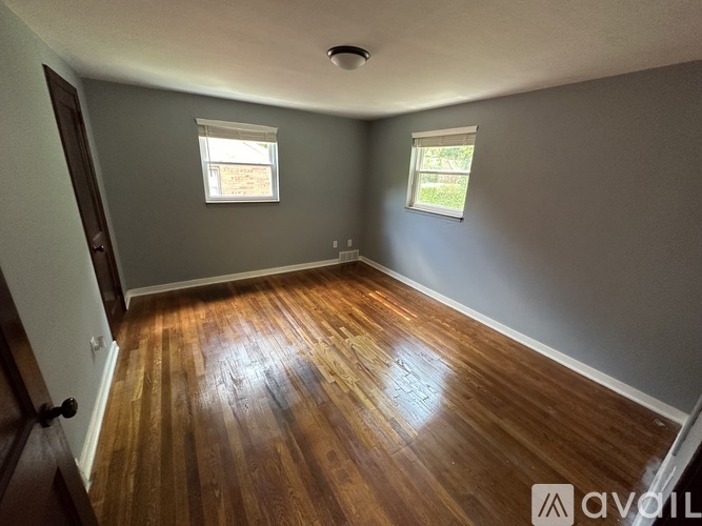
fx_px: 284
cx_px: 351
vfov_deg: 85.7
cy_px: 263
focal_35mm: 14
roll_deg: -3.2
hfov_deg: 102.1
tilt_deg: -19.0
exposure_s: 1/60
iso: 320
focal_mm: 2.22
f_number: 2.2
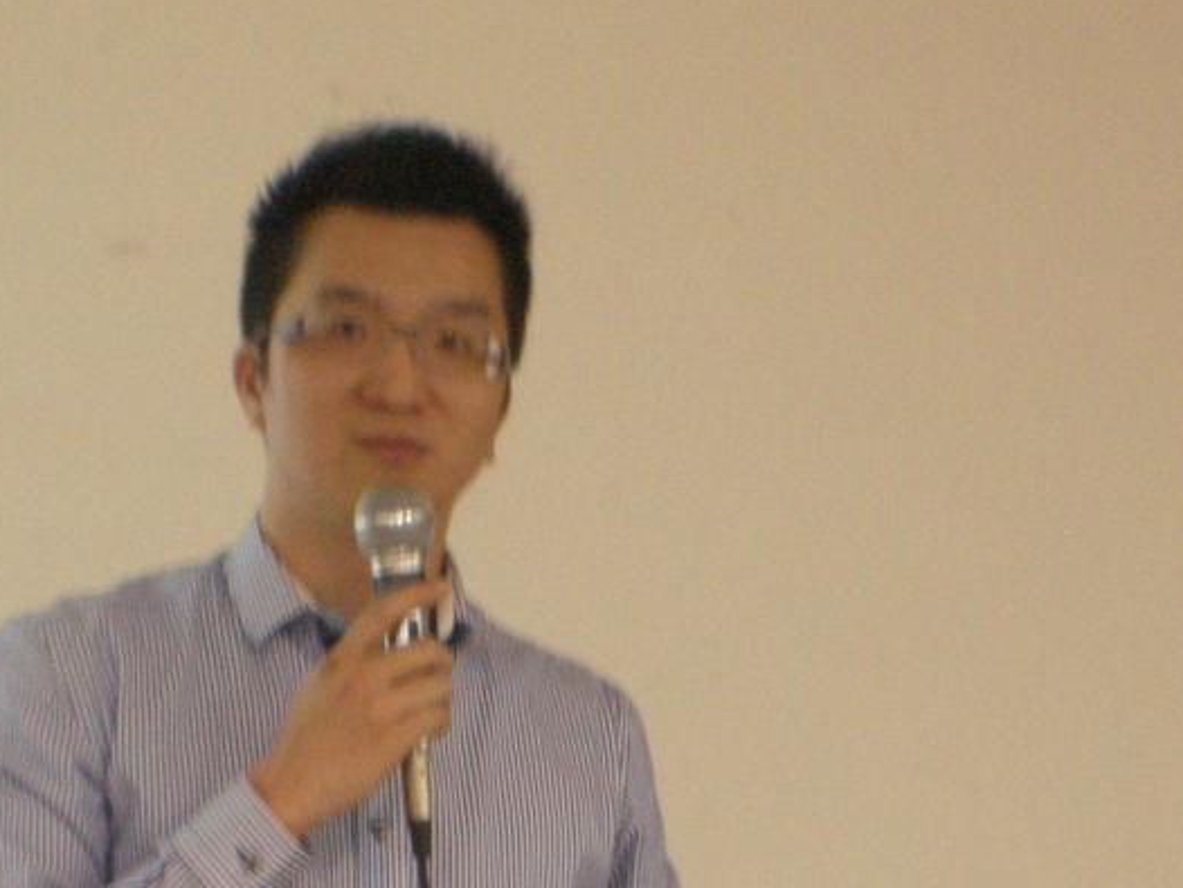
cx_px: 578
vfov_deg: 7.9
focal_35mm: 187
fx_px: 6394
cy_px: 964
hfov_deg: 10.6
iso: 400
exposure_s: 1/8
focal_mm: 17.6
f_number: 5.3
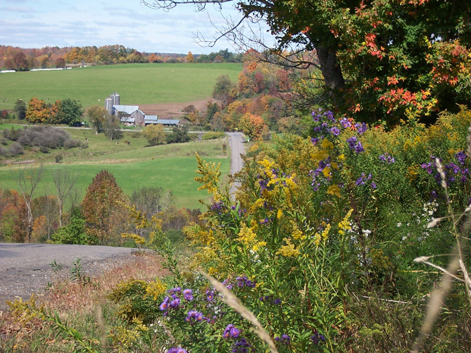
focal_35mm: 108
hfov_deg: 18.2
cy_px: 176
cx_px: 236
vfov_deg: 13.7
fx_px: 1469
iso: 80
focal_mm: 18
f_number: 5.6
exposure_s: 1/350
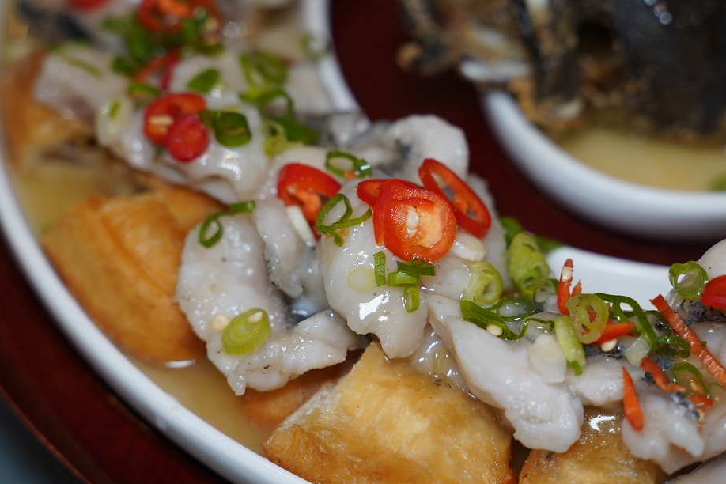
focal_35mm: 98
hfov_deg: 20.8
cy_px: 220
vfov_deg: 14.0
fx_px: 1976
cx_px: 384
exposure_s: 1/80
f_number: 4
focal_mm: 75
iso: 250
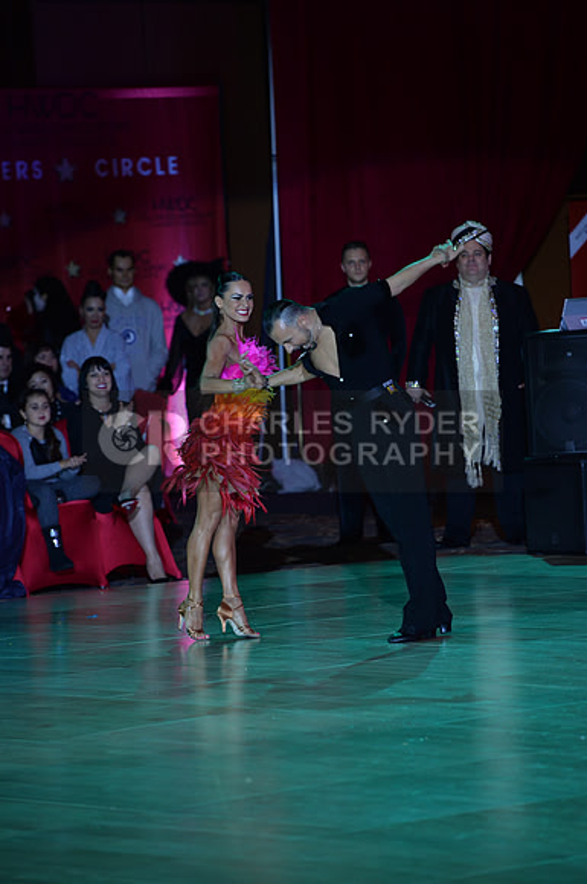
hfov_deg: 7.6
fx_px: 4415
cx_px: 294
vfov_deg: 11.4
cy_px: 442
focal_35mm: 180
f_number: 4
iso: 2000
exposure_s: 1/250
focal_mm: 180
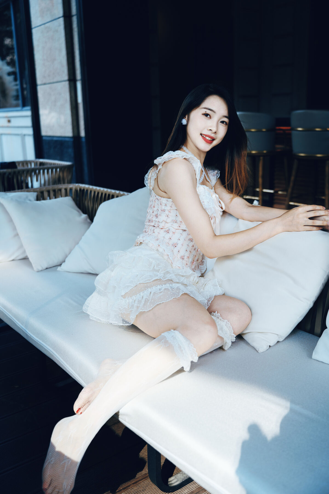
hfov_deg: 37.9
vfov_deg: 54.4
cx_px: 164
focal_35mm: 35
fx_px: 480
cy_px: 247
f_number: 2.8
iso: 100
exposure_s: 1/320
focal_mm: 35
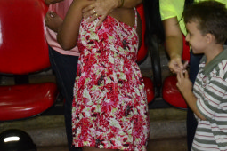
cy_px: 13
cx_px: 165
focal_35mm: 147
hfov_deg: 13.9
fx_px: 927
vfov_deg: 9.3
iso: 3200
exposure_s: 1/60
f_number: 4.8
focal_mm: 50
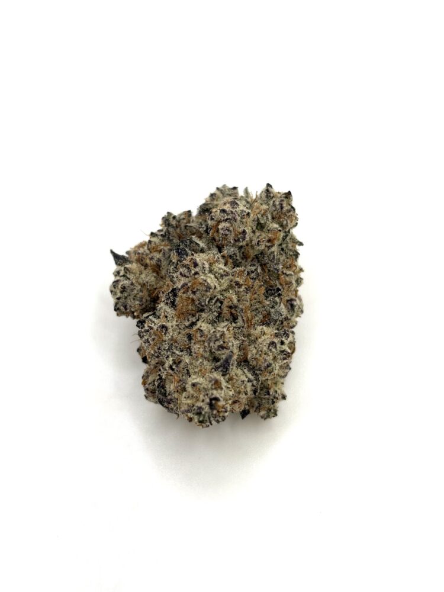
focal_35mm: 52
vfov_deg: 36.8
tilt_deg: -62.5
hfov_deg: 28.0
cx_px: 222
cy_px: 296
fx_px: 889
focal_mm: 5.96
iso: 32
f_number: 1.6
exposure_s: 1/465
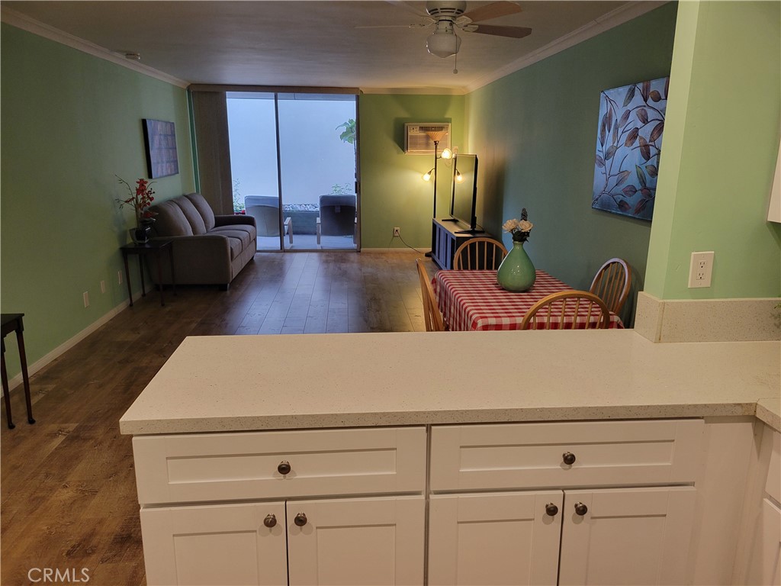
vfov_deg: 53.1
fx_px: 587
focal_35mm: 26
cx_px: 390
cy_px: 293
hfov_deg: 67.3
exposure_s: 1/120
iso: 250
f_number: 1.8
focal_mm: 5.4
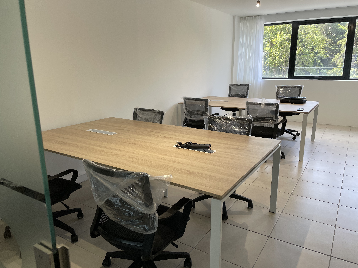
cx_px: 179
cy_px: 134
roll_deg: +0.4
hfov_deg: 67.3
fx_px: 269
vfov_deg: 53.1
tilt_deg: -13.7
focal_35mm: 26
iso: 64
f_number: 1.6
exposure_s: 1/121
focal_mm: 4.2
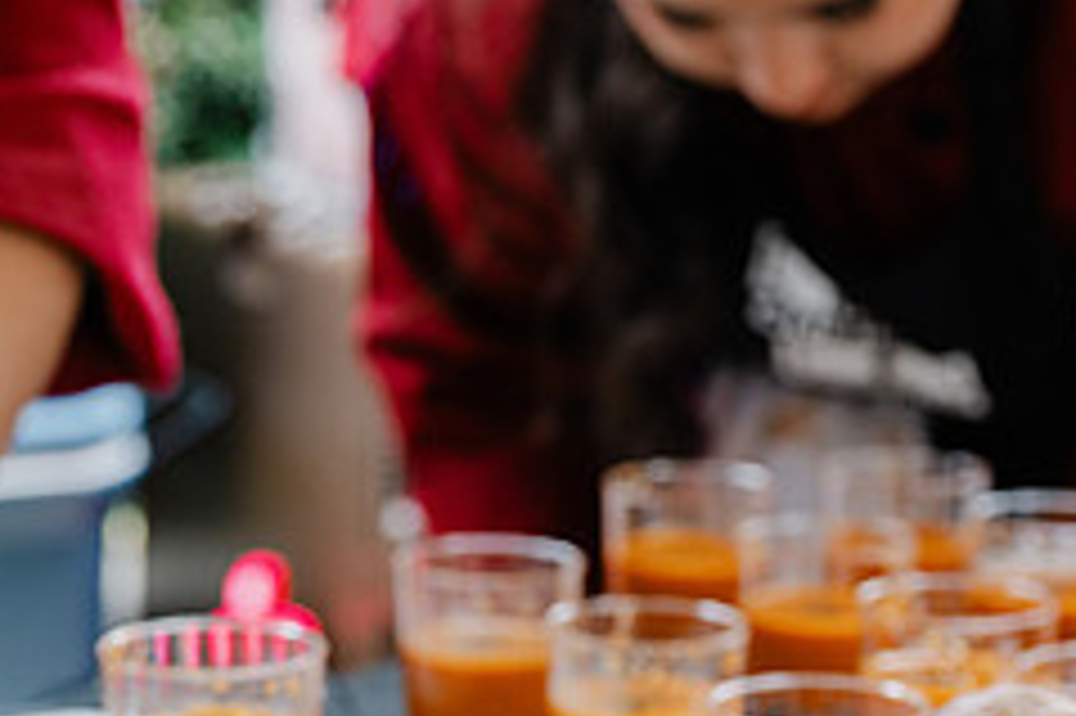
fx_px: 3196
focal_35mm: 107
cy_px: 858
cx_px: 266
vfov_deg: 12.5
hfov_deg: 19.0
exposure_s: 1/80
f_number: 4.5
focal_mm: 44
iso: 250
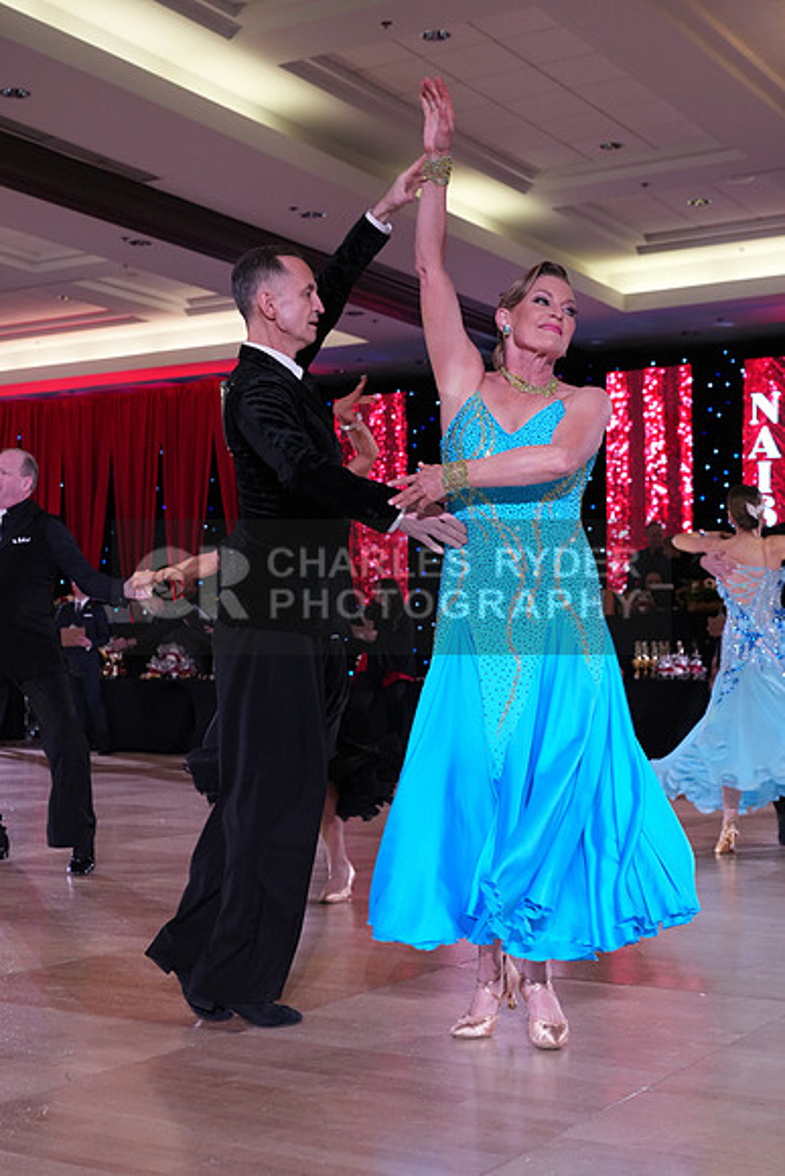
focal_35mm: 49
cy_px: 588
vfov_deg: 40.3
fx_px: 1602
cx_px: 392
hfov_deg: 27.5
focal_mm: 49
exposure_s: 1/250
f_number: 5.6
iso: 2500
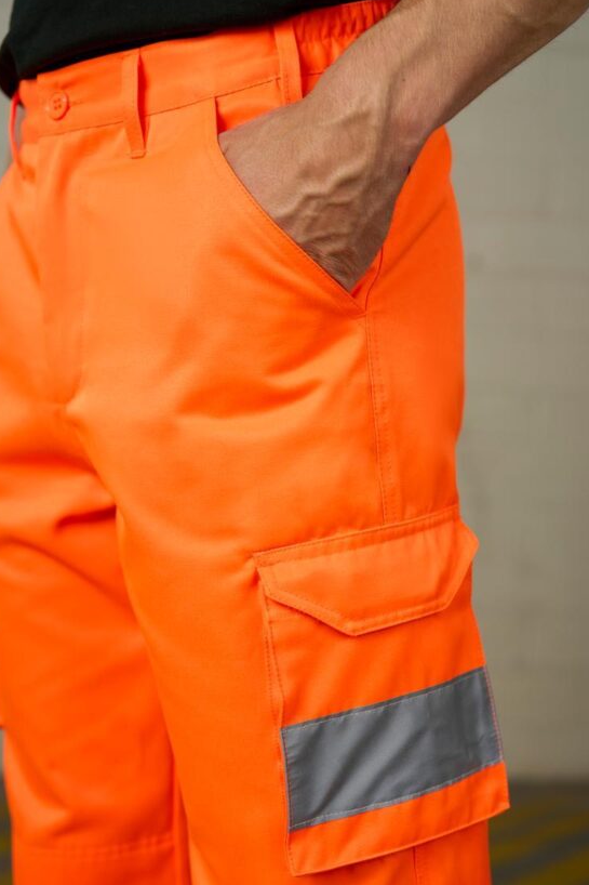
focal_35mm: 55
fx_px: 1350
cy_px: 473
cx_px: 309
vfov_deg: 36.2
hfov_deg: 24.6
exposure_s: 1/200
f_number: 3.5
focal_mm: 50
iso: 400
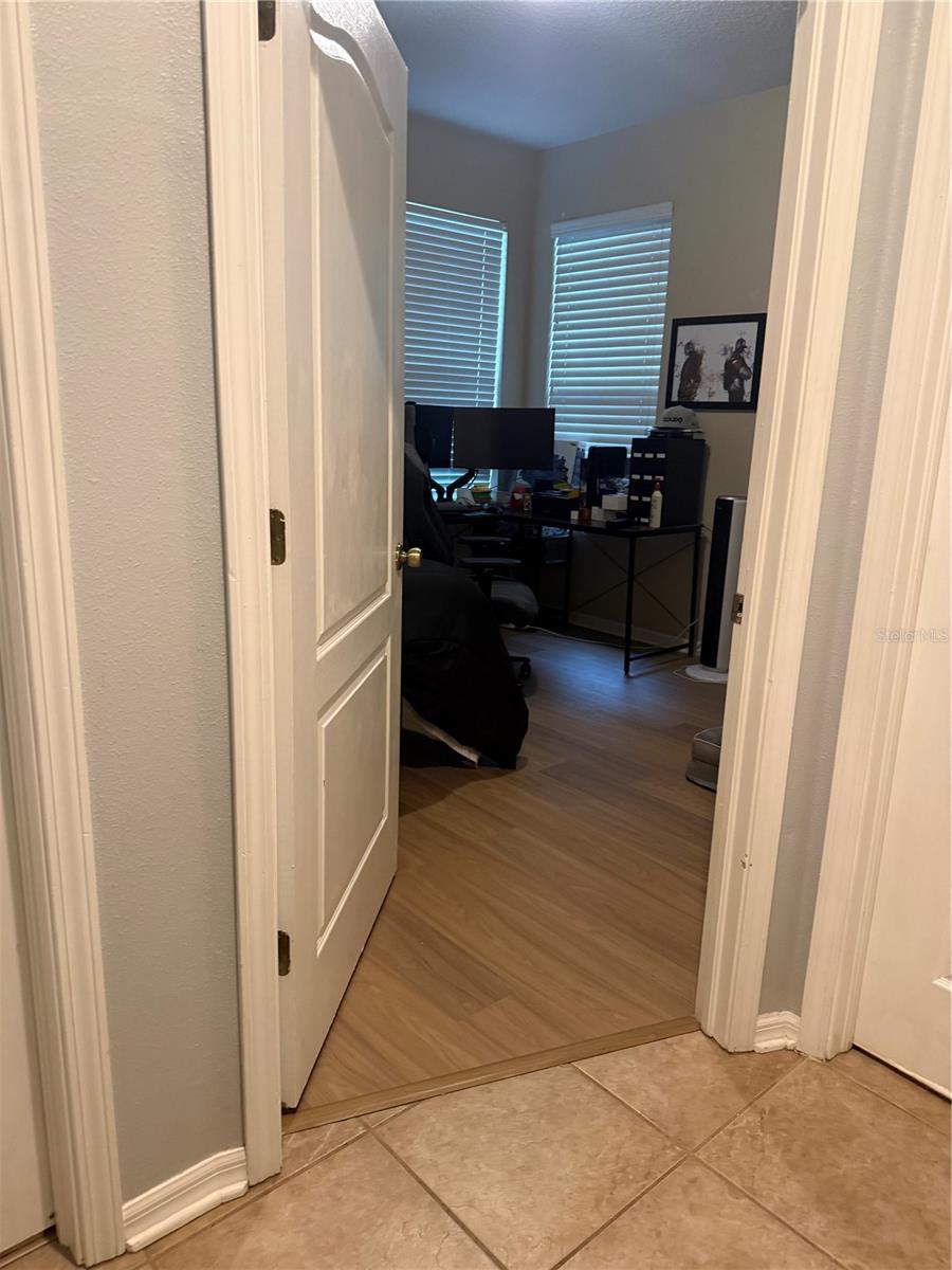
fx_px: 880
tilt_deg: -12.5
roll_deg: -0.9
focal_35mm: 24
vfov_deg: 71.6
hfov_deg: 56.8
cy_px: 635
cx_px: 476
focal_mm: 6.76
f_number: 1.78
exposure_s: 1/60
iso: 400
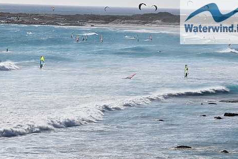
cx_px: 128
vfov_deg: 6.2
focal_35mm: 222
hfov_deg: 9.3
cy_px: 73
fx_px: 1466
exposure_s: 1/640
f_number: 13
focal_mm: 135
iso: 200
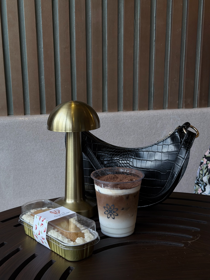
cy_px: 140
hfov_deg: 30.3
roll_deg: +0.6
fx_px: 388
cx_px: 105
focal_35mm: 48
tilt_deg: -12.4
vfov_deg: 39.7
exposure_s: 1/351
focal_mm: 6.76
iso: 80
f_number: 1.78
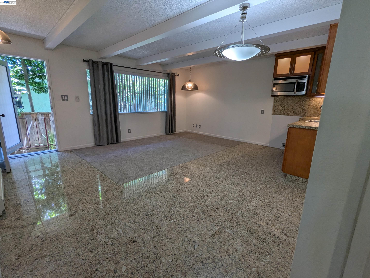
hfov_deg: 94.4
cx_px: 185
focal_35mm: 16
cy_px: 139
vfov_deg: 78.2
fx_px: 171
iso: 64
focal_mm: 2.35
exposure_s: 1/60
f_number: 2.2
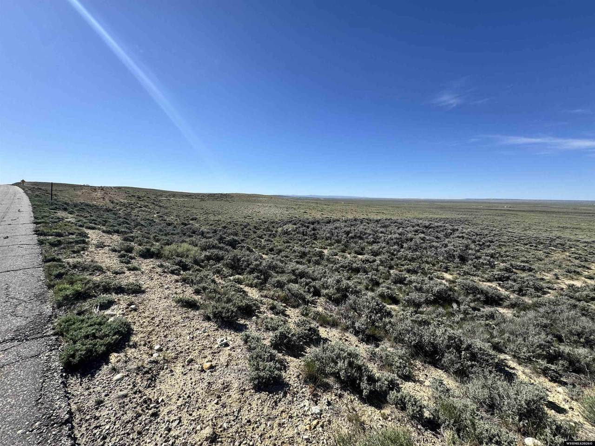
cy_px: 223
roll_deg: -0.8
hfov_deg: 102.1
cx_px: 298
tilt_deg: -6.6
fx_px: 241
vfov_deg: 85.7
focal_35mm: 14
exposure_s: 1/2273
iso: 40
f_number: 2.2
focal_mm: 2.22
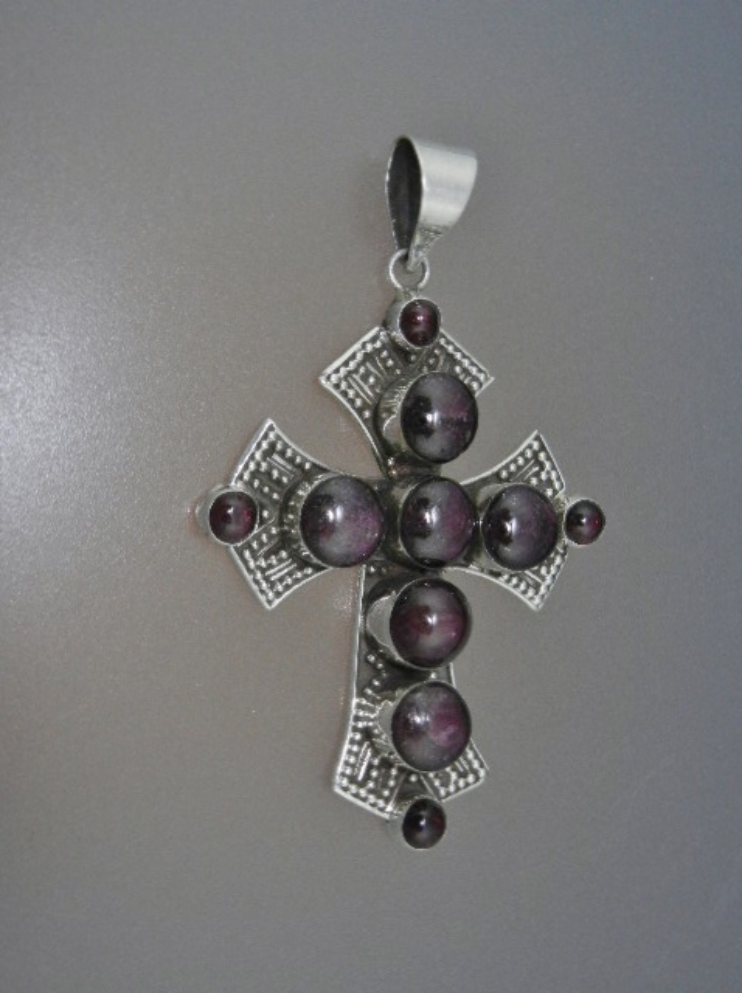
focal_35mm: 52
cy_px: 496
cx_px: 371
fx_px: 1490
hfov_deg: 28.0
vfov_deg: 36.9
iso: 800
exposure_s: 1/30
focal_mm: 9.3
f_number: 7.8
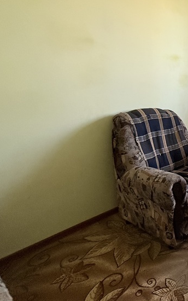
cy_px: 105
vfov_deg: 66.8
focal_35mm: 27
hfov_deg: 34.5
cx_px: 237
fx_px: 221
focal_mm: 2.22
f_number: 2.2
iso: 320
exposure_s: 1/99
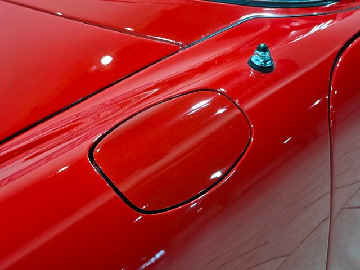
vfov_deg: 21.3
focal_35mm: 69
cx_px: 180
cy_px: 135
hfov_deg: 28.2
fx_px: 718
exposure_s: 1/120
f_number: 2.4
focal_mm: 7.9
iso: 200
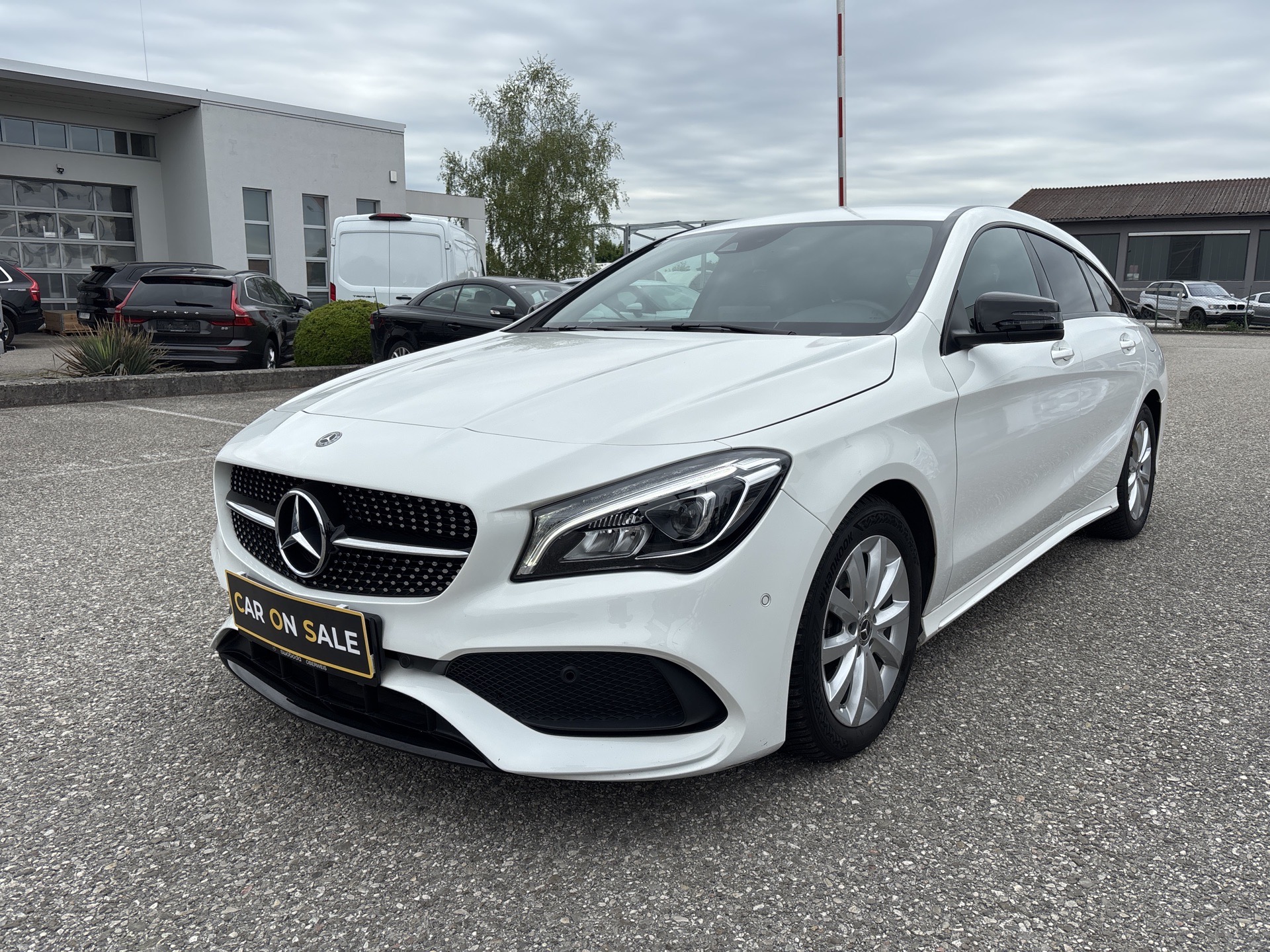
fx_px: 954
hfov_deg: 67.3
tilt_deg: -10.5
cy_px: 476
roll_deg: -0.9
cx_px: 635
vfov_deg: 53.1
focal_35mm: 26
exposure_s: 1/1783
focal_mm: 5.96
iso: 50
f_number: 1.6
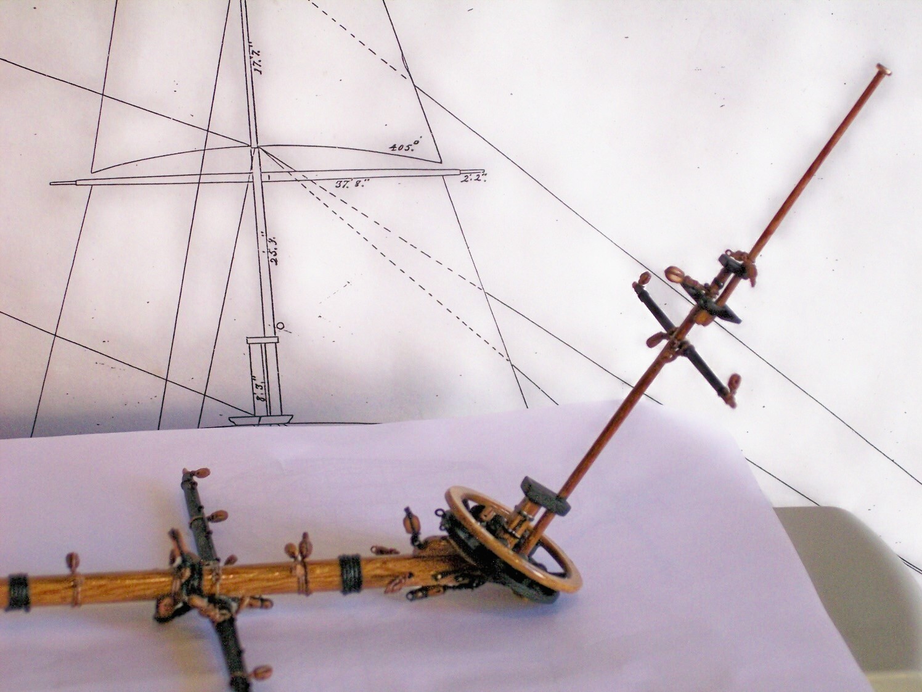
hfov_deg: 16.8
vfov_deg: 12.7
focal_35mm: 117
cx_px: 461
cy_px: 346
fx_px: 3116
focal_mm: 24
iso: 200
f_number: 4.8
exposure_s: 1/60
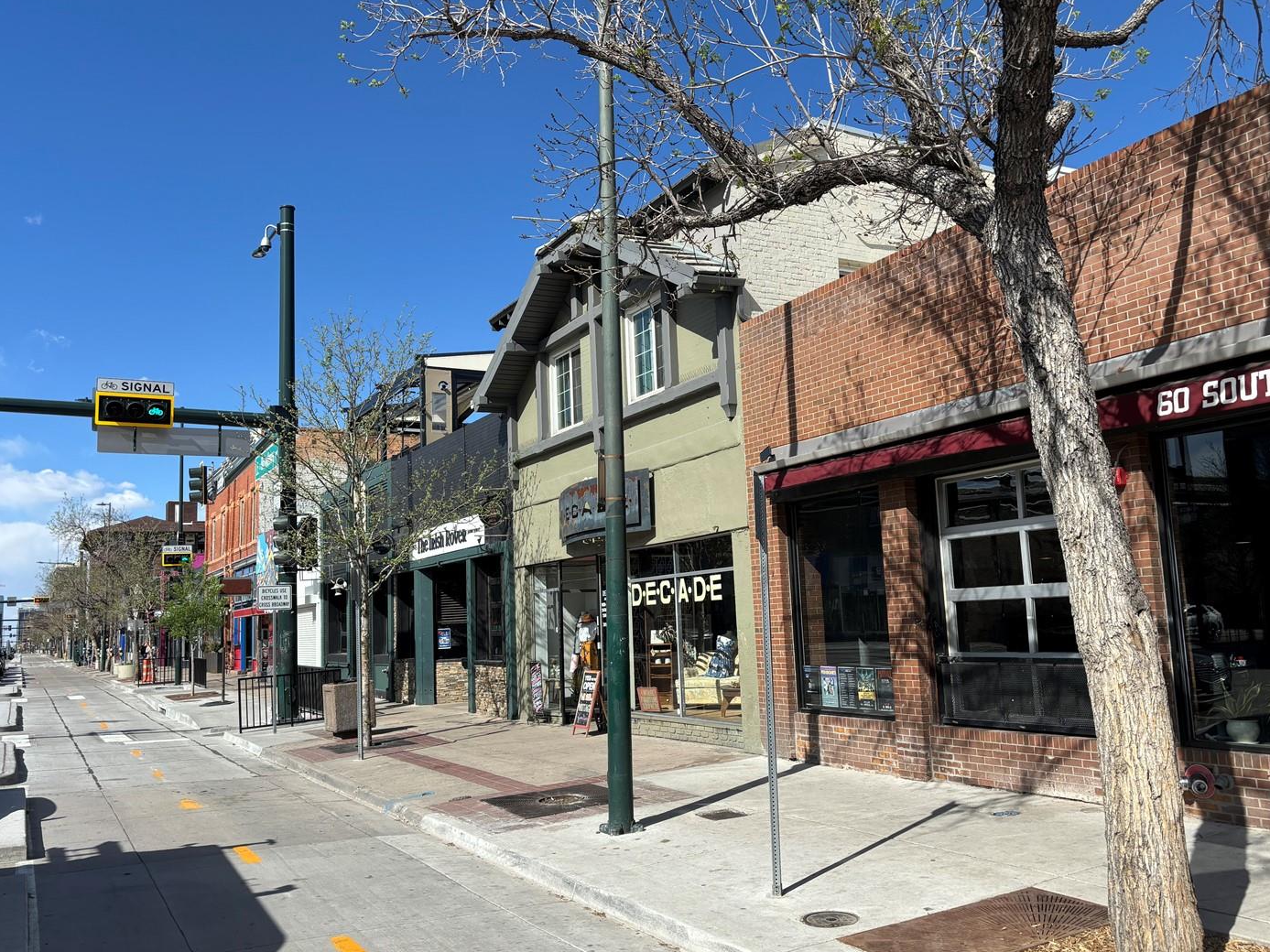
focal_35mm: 30
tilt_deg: +7.8
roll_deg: +2.5
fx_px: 1101
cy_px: 476
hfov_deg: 59.9
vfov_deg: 46.8
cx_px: 672
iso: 50
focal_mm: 5.96
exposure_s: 1/3311
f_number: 1.6
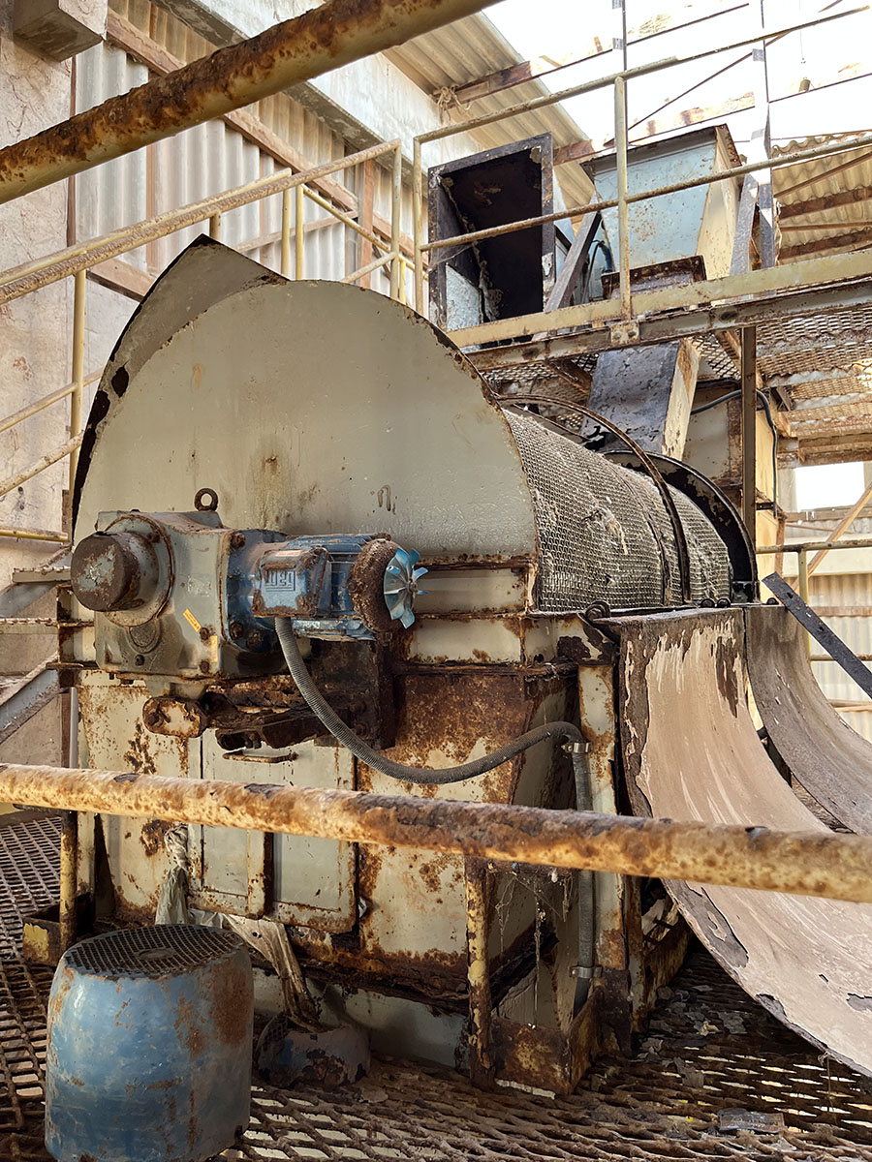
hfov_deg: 53.1
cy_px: 581
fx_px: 873
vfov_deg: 67.3
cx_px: 436
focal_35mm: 26
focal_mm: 5.1
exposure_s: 1/121
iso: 100
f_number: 1.6
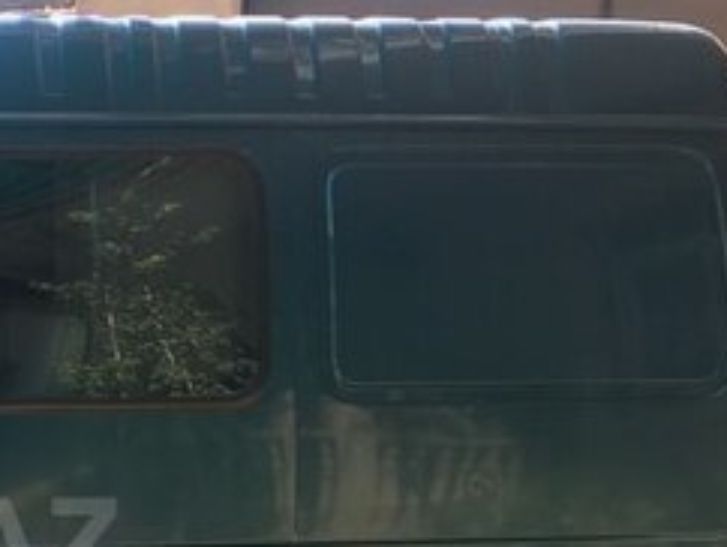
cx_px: -189
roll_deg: -0.8
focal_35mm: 79
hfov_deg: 22.4
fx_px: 1661
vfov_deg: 18.2
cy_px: 542
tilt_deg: -9.2
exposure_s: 1/314
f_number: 2.2
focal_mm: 4.15
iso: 25
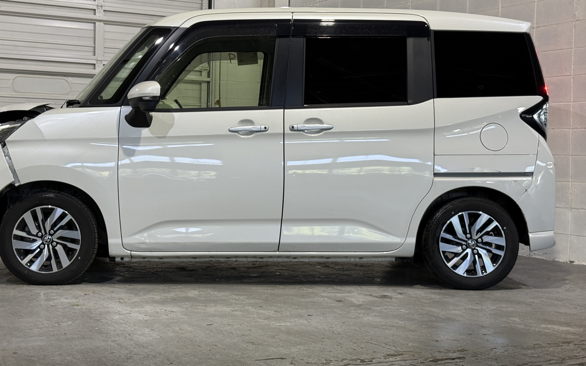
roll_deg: -1.4
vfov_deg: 21.6
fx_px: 958
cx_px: 257
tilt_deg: +0.0
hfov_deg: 34.0
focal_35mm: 60
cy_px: 159
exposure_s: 1/60
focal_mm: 6.76
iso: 64
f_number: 1.78
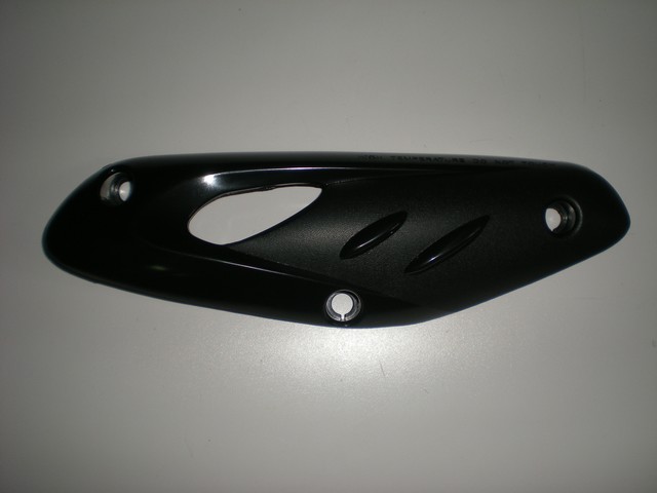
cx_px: 328
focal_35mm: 38
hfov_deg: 49.0
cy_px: 246
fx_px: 721
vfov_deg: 37.7
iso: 50
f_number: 3.1
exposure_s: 1/60
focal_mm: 6.3
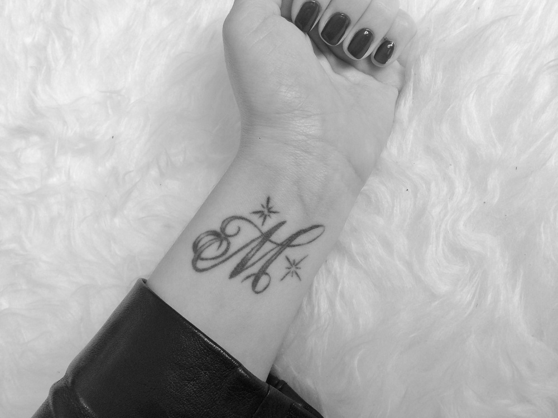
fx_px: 484
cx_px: 279
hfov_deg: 60.0
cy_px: 209
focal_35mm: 30
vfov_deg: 46.8
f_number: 2.2
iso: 32
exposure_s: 1/30
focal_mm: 4.12
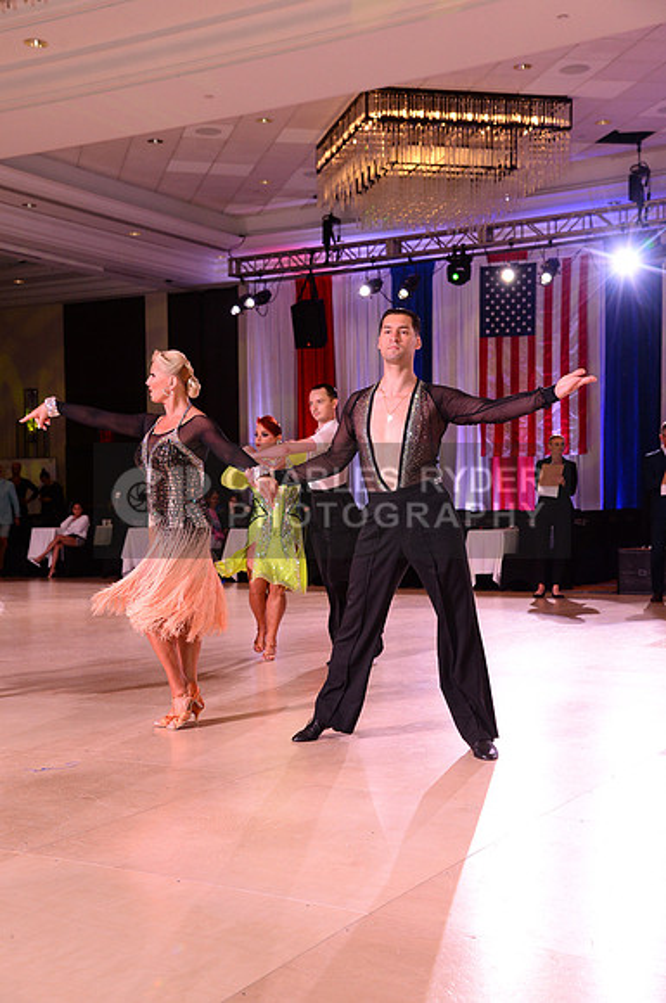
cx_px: 333
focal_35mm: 58
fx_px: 1614
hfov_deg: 23.3
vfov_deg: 34.5
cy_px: 502
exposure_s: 1/250
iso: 2500
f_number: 5.6
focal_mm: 58
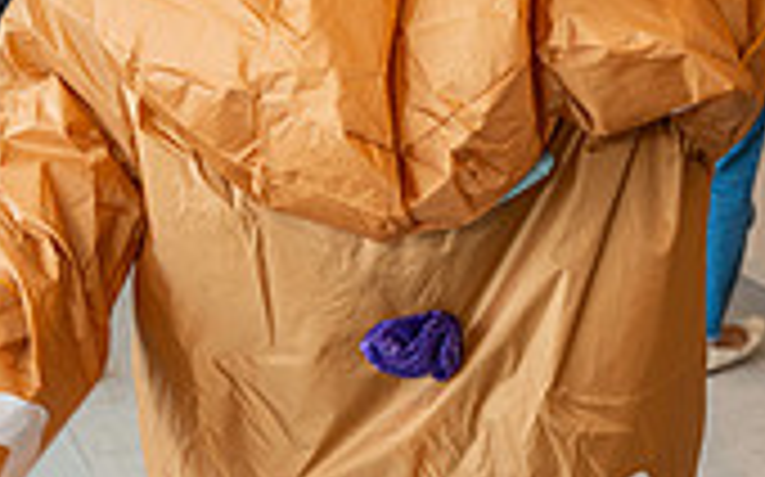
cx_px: 374
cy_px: 94
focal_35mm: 81
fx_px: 1688
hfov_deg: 25.5
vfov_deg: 16.0
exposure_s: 1/160
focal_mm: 30
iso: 400
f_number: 4
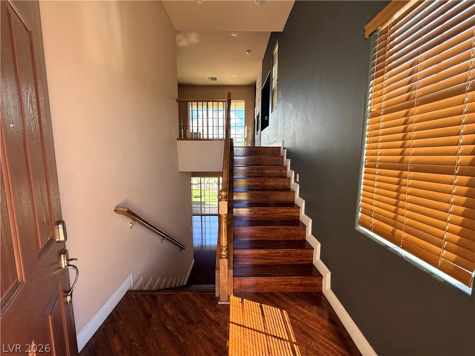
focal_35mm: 14
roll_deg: +0.0
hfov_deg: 102.1
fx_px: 192
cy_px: 178
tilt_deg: -7.5
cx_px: 238
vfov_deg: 85.7
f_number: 2.2
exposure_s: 1/113
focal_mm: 2.22
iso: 64
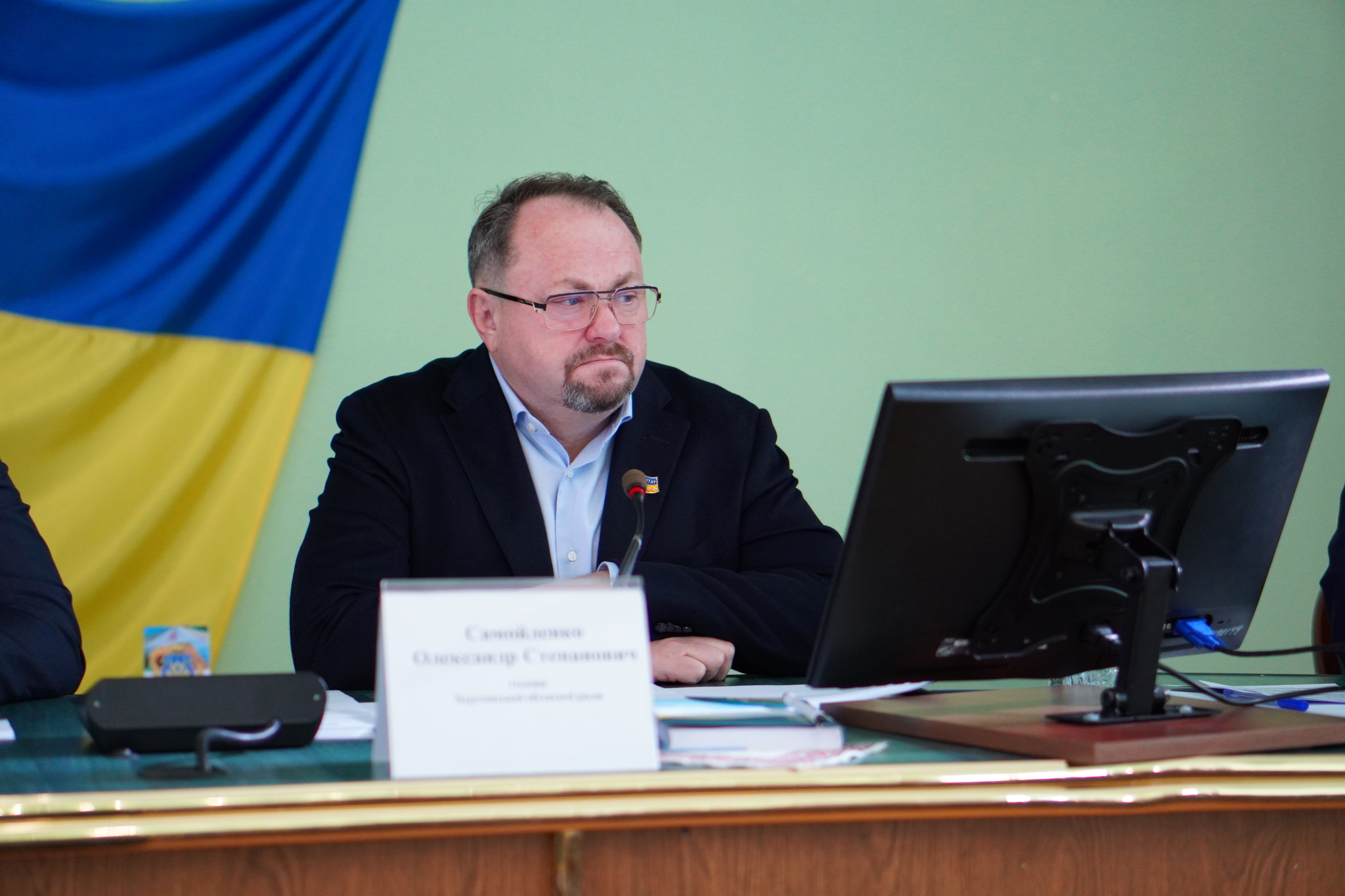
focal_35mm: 75
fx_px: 2802
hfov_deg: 27.0
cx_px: 672
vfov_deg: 18.2
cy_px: 448
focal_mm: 50
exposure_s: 1/640
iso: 1600
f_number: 1.8
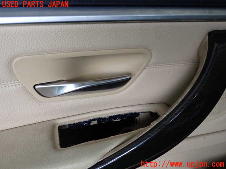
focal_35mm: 30
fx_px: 196
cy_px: 84
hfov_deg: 60.0
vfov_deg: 46.8
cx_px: 113
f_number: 2.3
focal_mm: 5.4
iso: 320
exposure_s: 1/250
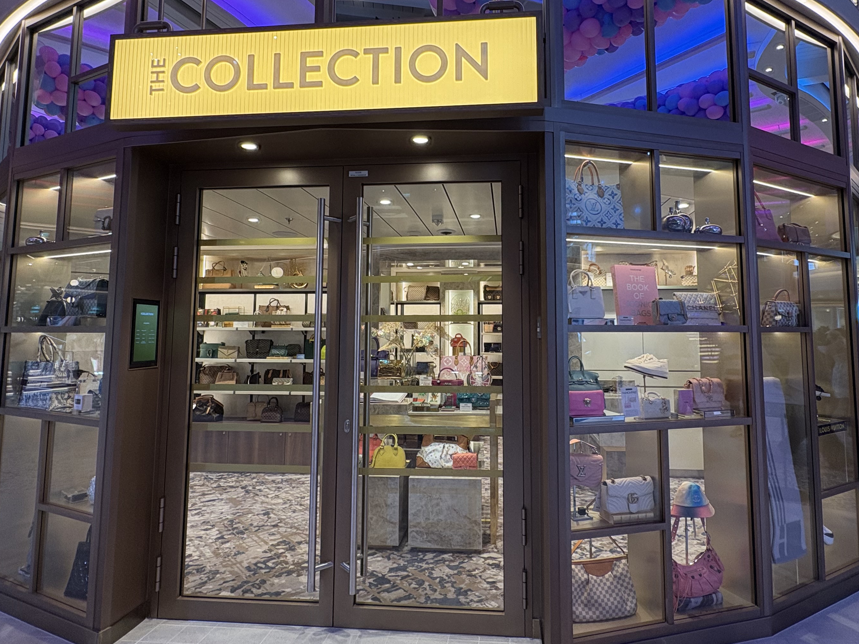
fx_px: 521
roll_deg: +0.8
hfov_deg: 78.9
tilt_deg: +5.7
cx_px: 462
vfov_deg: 63.3
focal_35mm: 21
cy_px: 286
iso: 200
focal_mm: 2.22
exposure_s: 1/100
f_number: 2.2
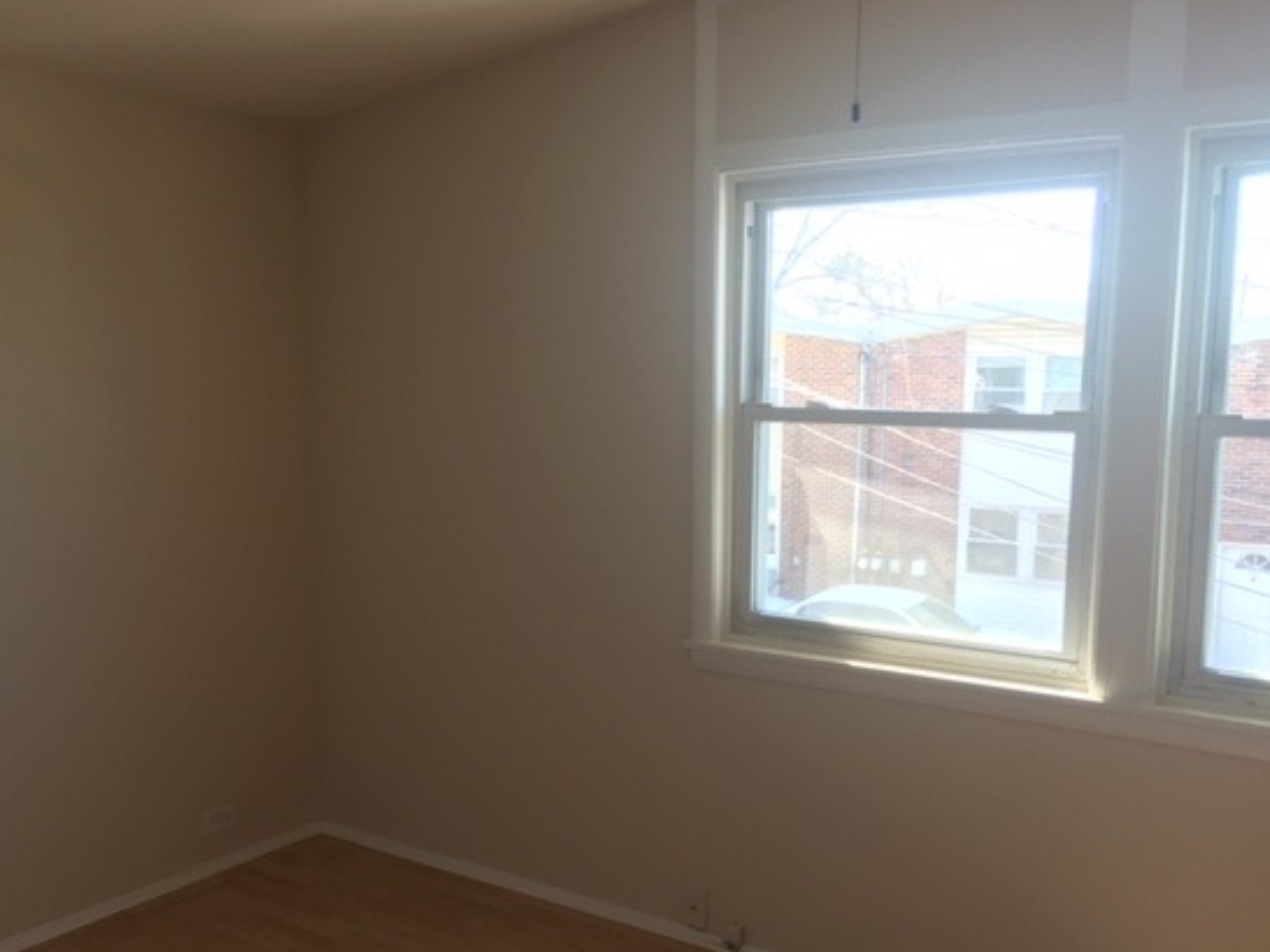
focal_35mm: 34
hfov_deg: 54.0
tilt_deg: -7.8
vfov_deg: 41.6
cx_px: 649
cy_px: 549
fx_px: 1247
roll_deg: -0.3
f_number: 2.2
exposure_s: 1/60
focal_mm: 4.15
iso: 32
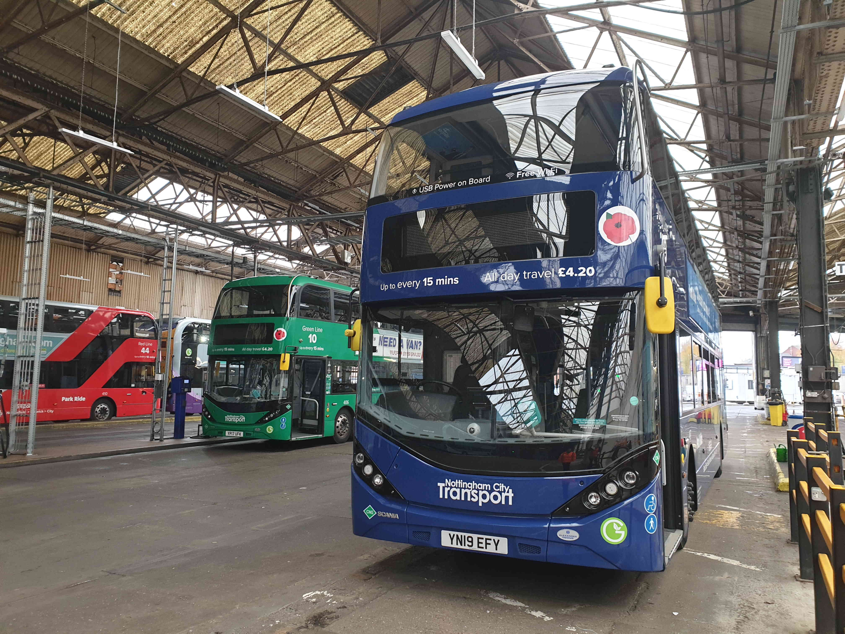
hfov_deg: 67.3
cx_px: 422
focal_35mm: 26
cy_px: 317
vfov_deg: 53.1
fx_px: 635
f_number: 2.4
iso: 200
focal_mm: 4.3
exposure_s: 1/50
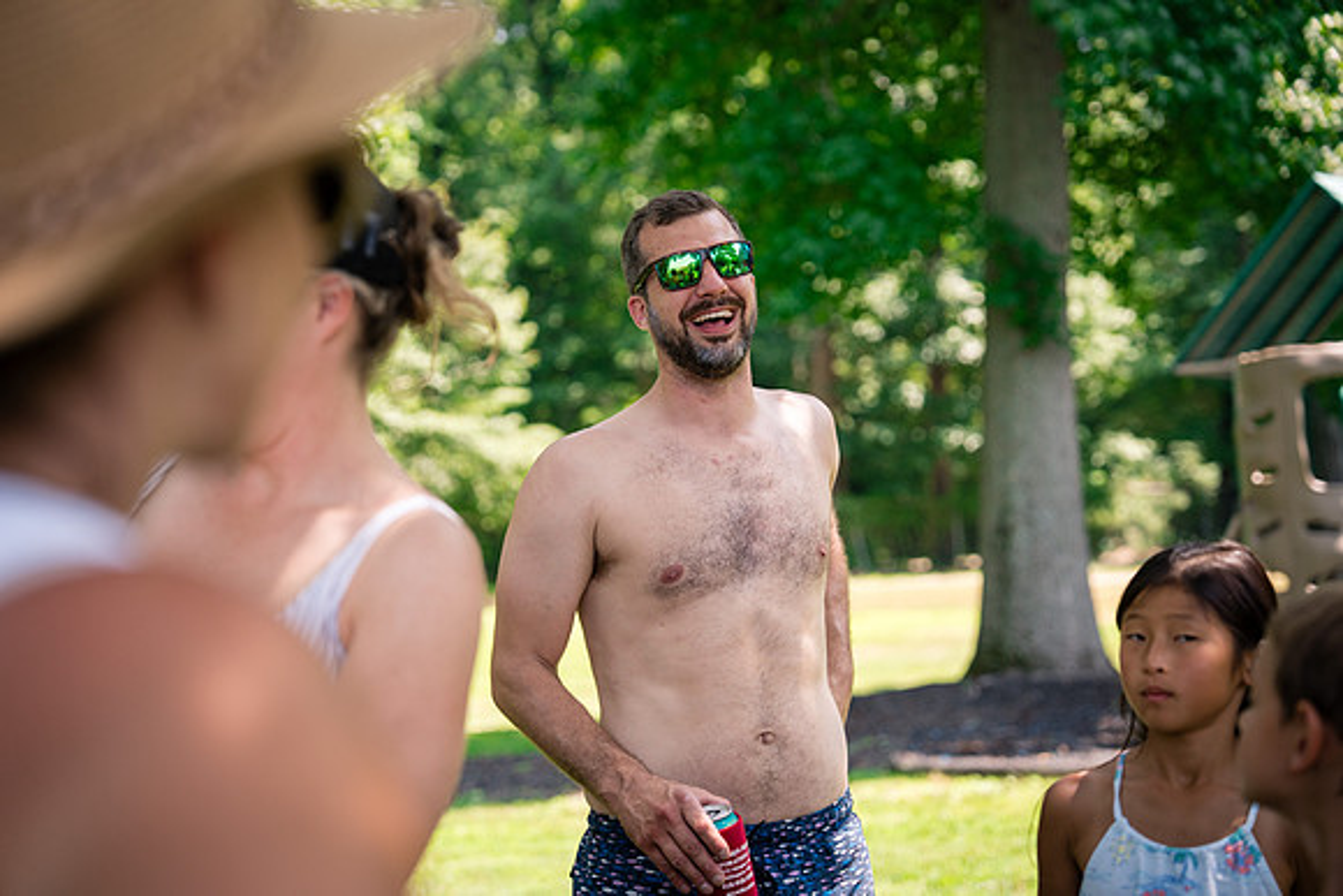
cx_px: 672
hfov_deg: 28.8
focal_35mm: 70
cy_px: 448
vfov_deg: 19.5
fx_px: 2612
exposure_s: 1/1000
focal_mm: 70
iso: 400
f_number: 2.8
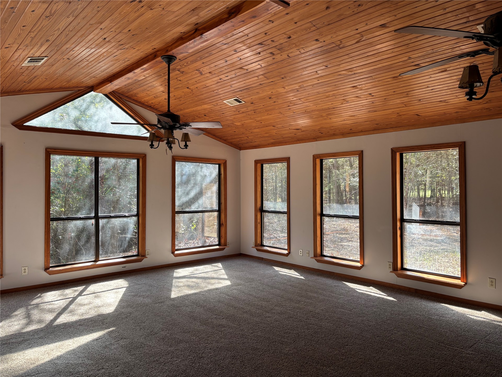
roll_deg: +0.1
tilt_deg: +0.4
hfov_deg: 67.3
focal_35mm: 26
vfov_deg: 53.1
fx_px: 377
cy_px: 188
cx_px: 251
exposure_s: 1/121
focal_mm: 5.96
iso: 32
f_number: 1.6
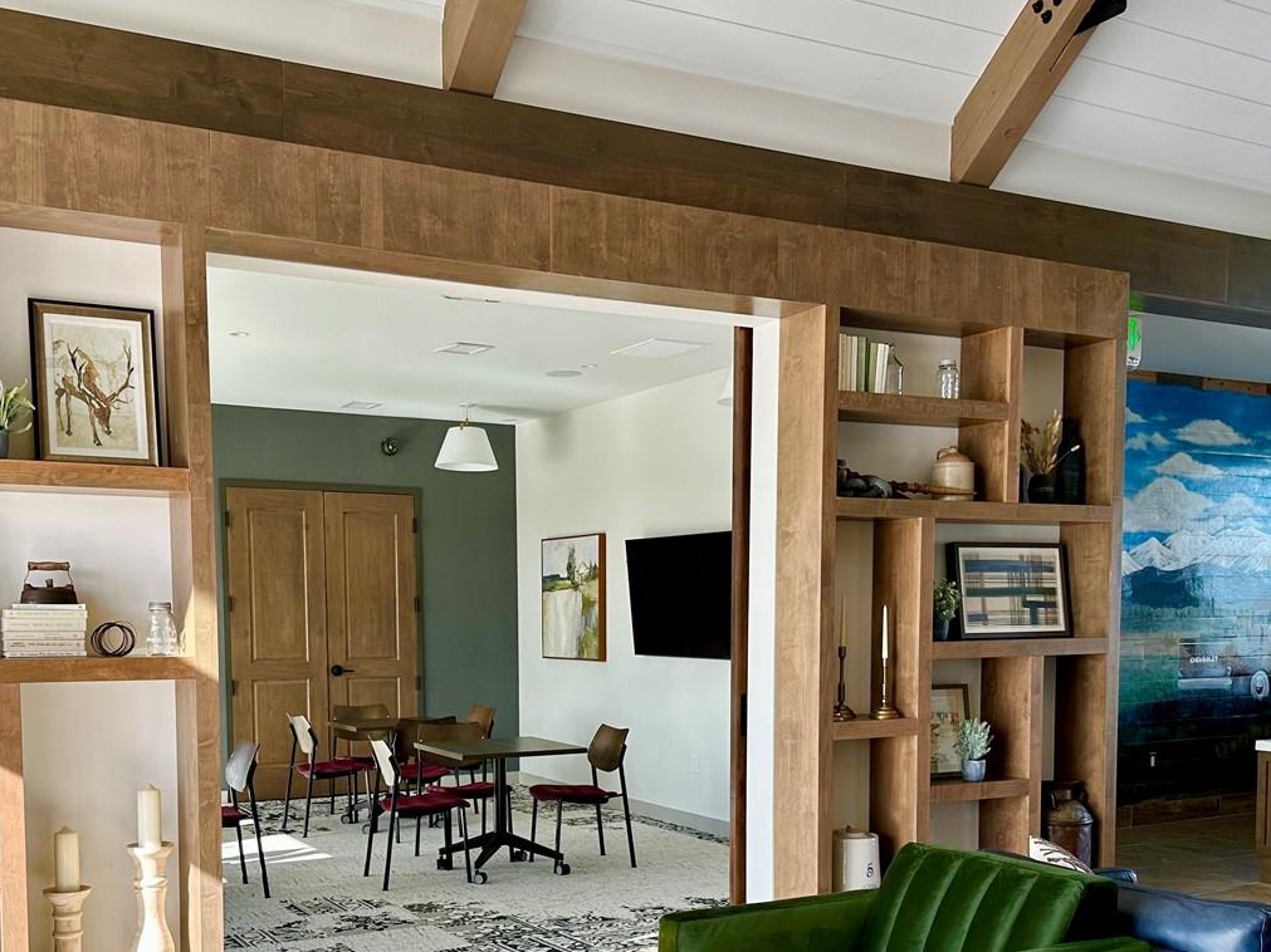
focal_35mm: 38
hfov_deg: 48.9
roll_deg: +0.1
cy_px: 728
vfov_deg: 36.7
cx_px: 578
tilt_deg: -4.8
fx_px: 1395
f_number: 1.78
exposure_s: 1/384
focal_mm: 6.86
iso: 80
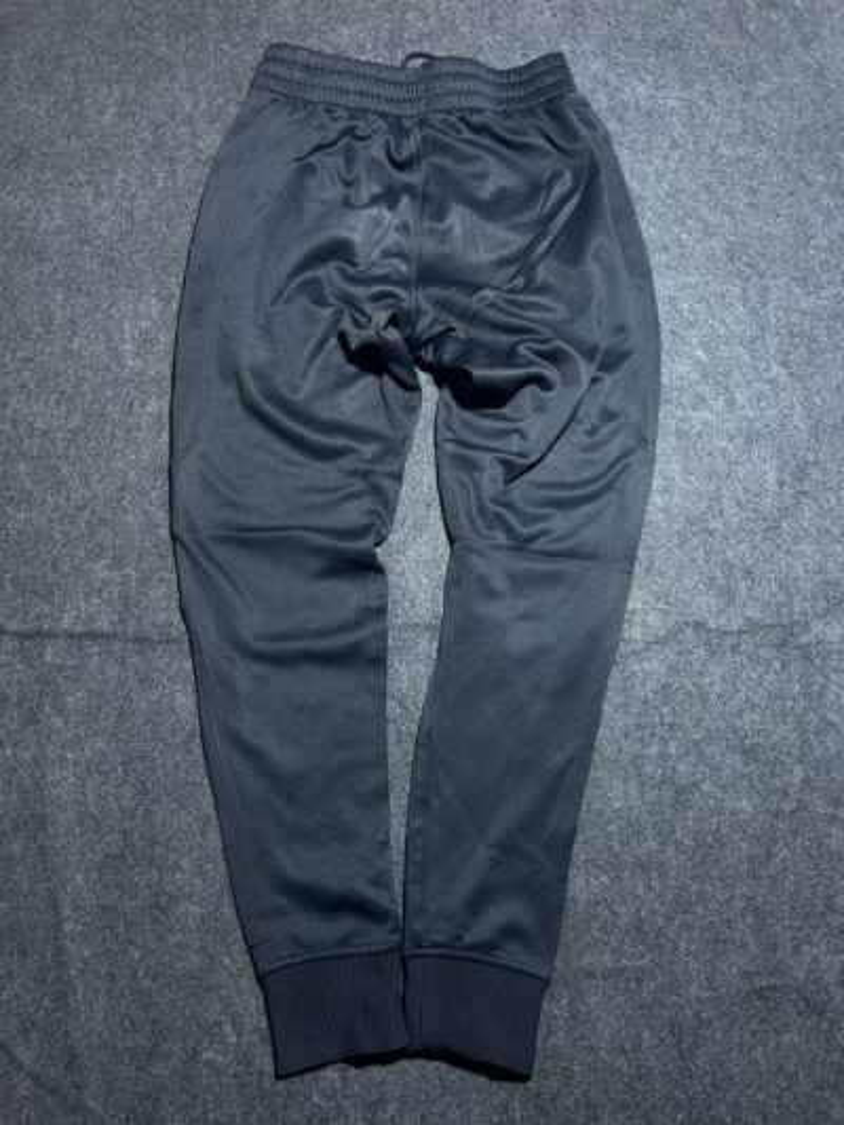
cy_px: 562
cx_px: 422
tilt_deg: -49.9
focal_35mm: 26
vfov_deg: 67.3
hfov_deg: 53.1
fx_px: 845
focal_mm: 5.7
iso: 160
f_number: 1.5
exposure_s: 1/50
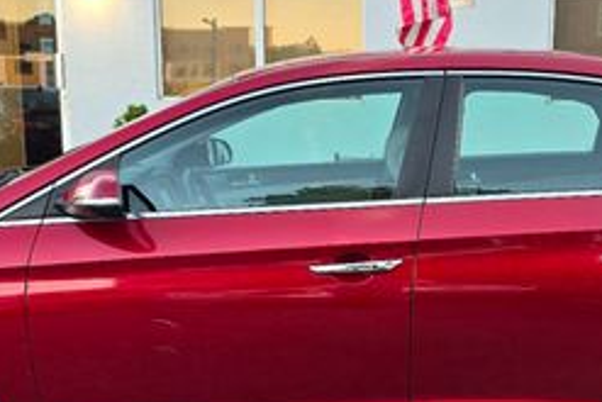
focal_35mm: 62
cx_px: 366
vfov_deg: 21.7
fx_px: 1037
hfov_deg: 32.3
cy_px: 317
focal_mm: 6.3
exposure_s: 1/120
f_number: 1.7
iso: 50
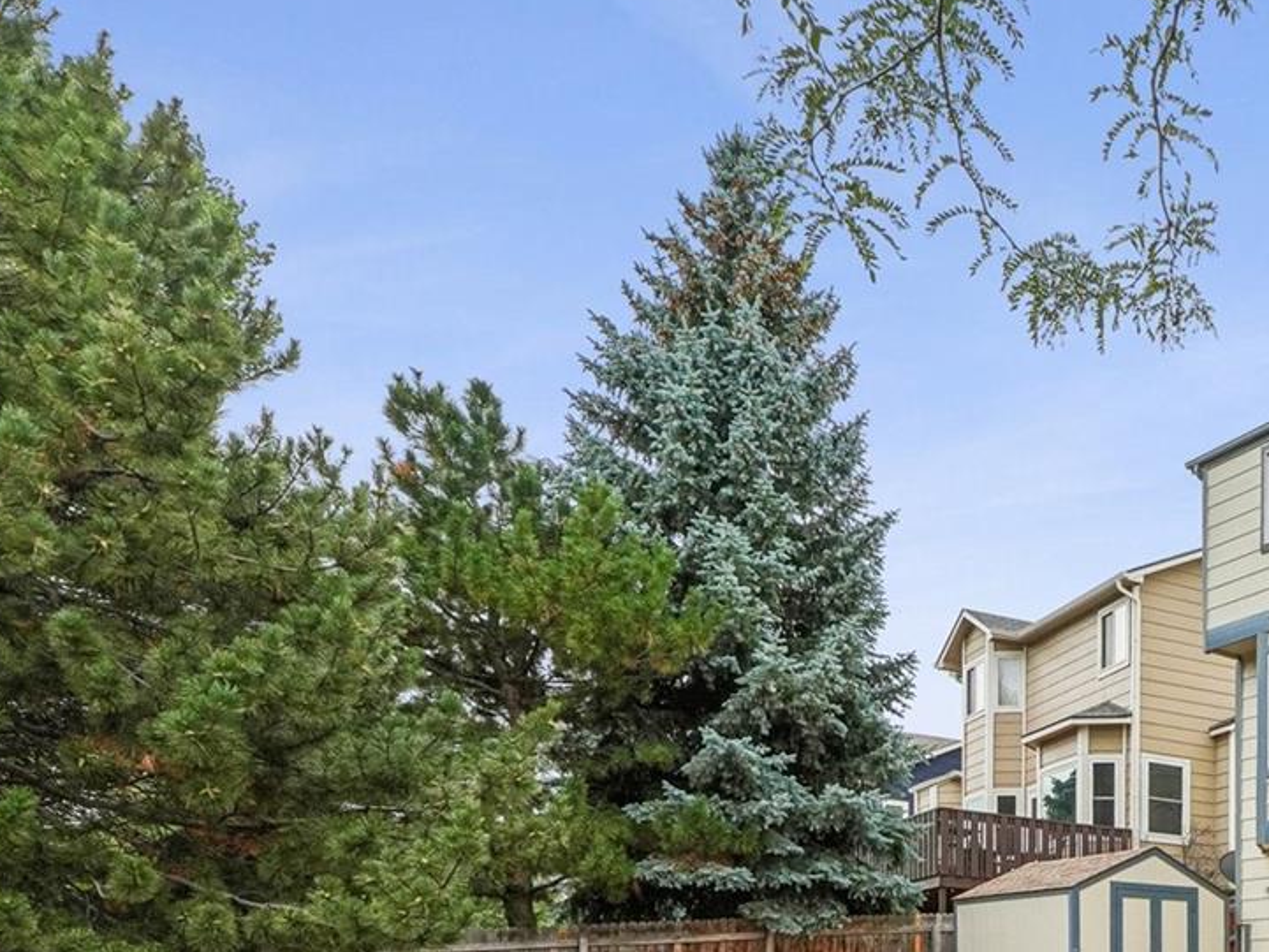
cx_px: 1382
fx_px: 1173
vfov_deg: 41.7
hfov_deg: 44.2
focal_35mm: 32
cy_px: 797
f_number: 9
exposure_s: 1/500
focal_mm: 10
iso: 320
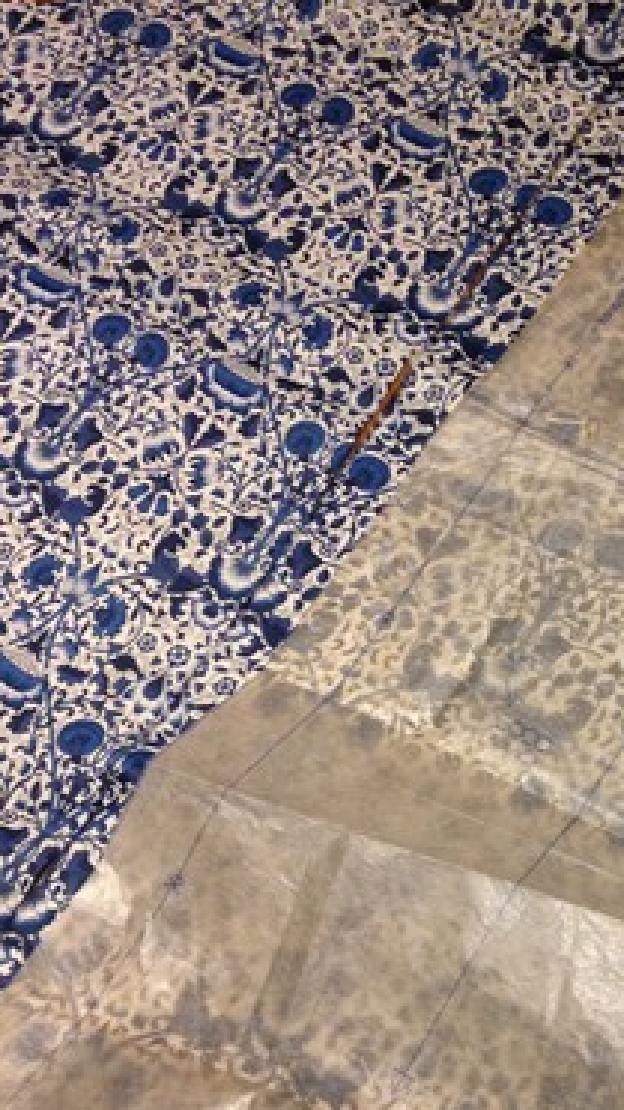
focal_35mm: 58
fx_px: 1708
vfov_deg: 35.9
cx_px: 558
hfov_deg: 20.3
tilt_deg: -63.3
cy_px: 648
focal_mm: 4.12
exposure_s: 1/20
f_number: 2.4
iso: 200
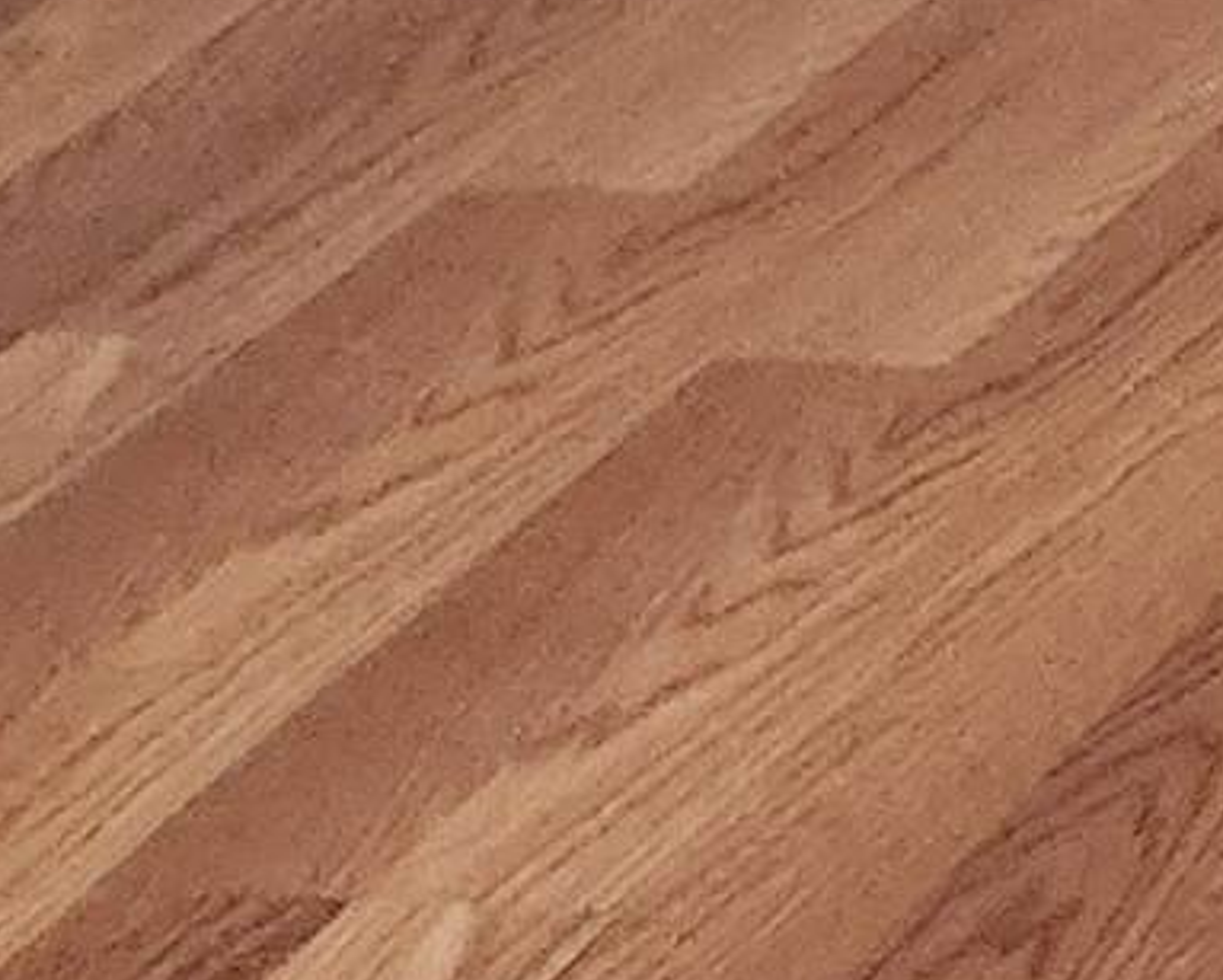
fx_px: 6520
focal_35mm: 180
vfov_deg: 7.5
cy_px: -1992
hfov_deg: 8.2
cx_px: 4225
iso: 1000
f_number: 1.8
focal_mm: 5.4
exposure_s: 1/120
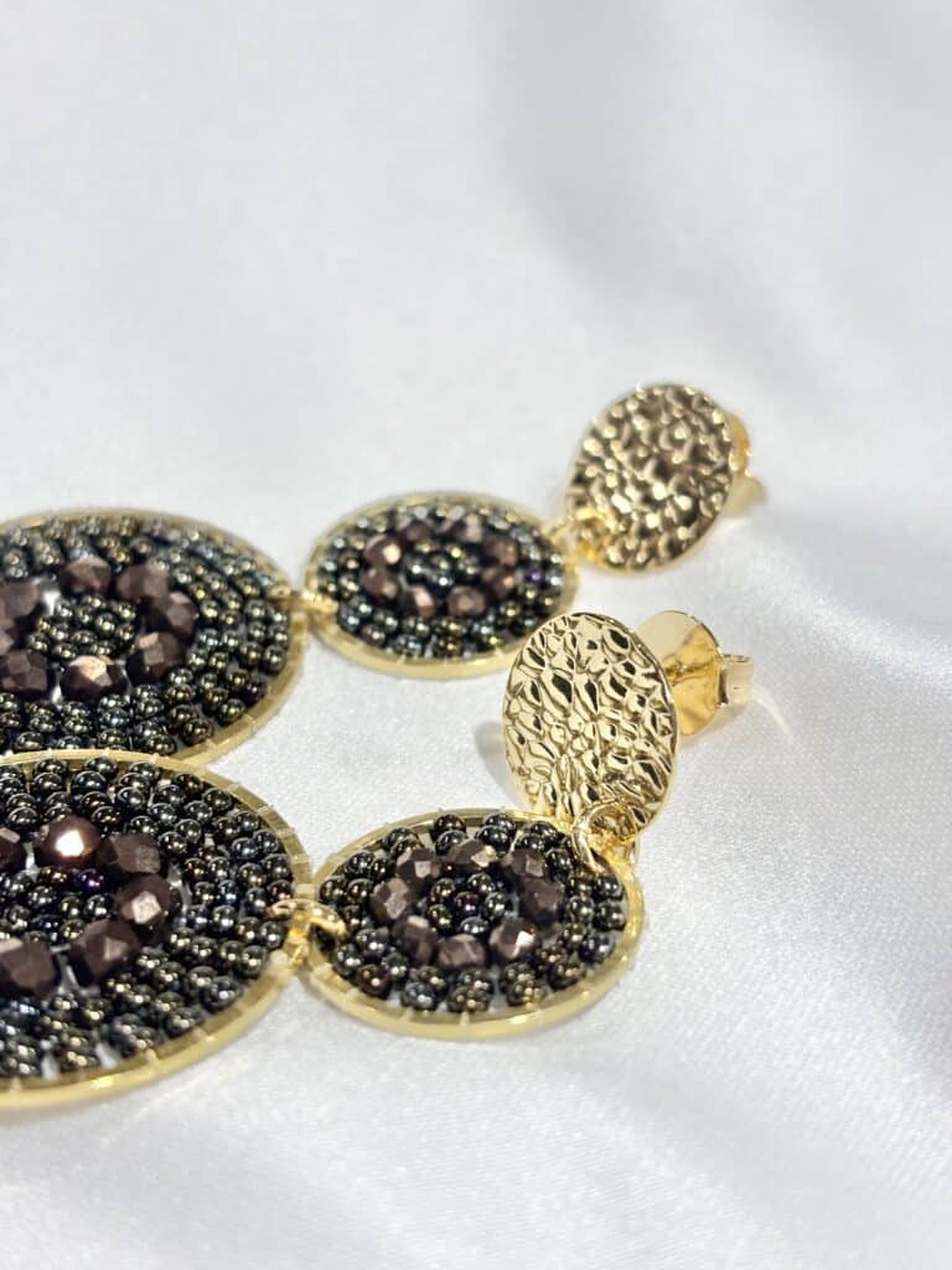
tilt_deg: -22.7
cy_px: 635
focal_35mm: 52
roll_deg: +3.2
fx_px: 1907
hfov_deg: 28.0
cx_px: 476
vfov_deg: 36.8
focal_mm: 5.96
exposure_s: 1/237
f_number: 1.6
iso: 32
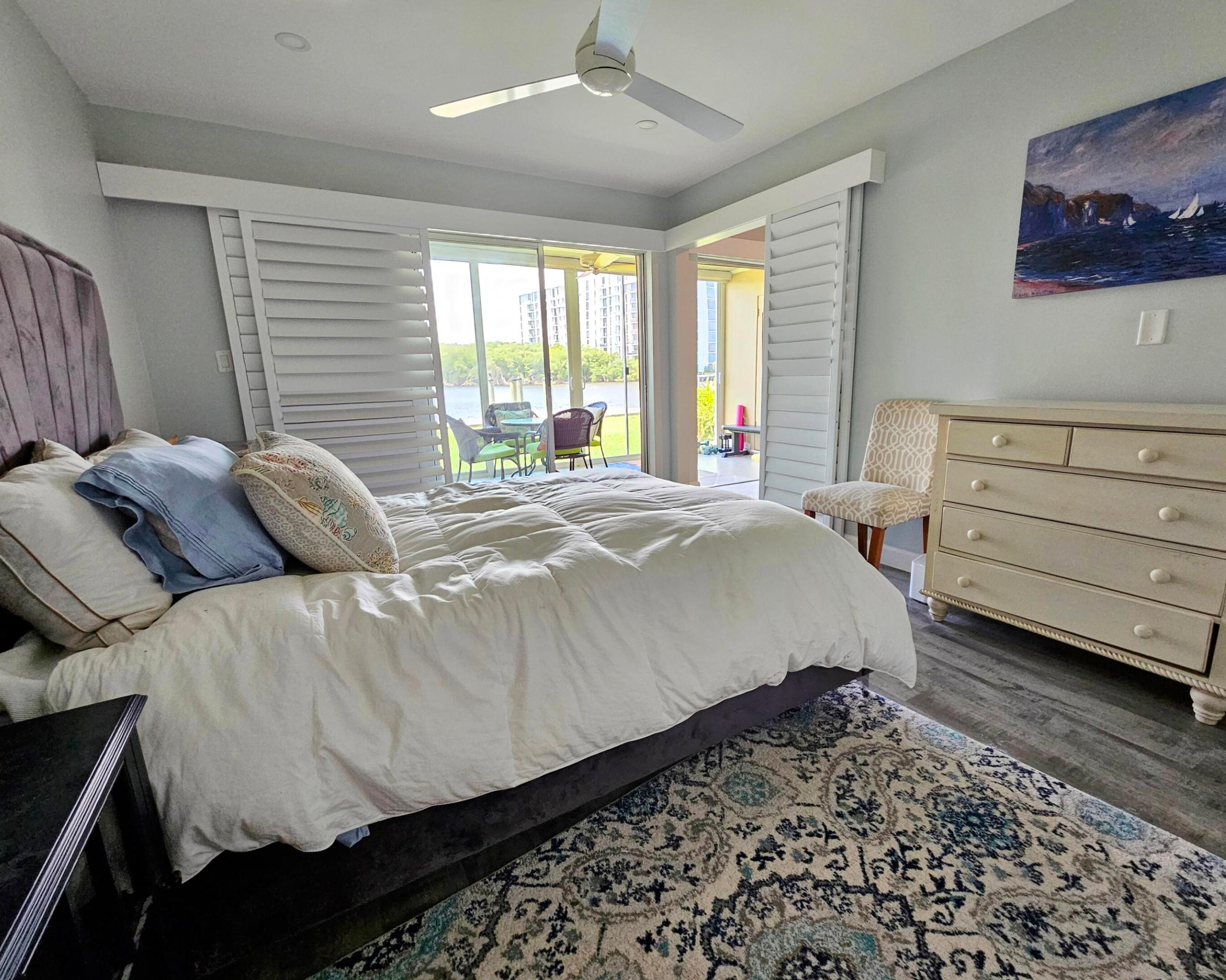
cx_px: 628
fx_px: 508
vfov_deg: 88.0
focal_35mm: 14
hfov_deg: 100.7
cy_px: 488
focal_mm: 2.2
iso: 250
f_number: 2.2
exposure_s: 1/77
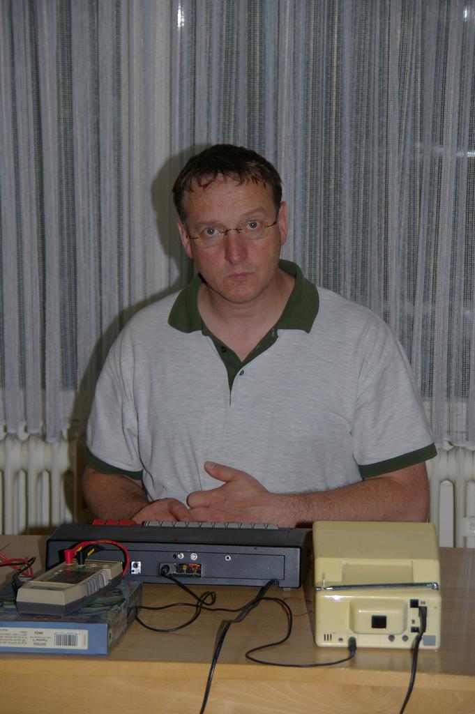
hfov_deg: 11.7
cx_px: 238
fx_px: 2319
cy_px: 357
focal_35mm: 117
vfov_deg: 17.5
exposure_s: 1/100
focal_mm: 78
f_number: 5.6
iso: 200
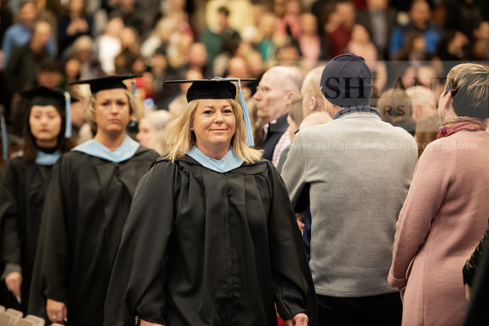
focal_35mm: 160
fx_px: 2174
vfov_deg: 8.6
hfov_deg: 12.8
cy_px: 163
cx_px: 244
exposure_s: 1/200
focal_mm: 160
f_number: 3.2
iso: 2500
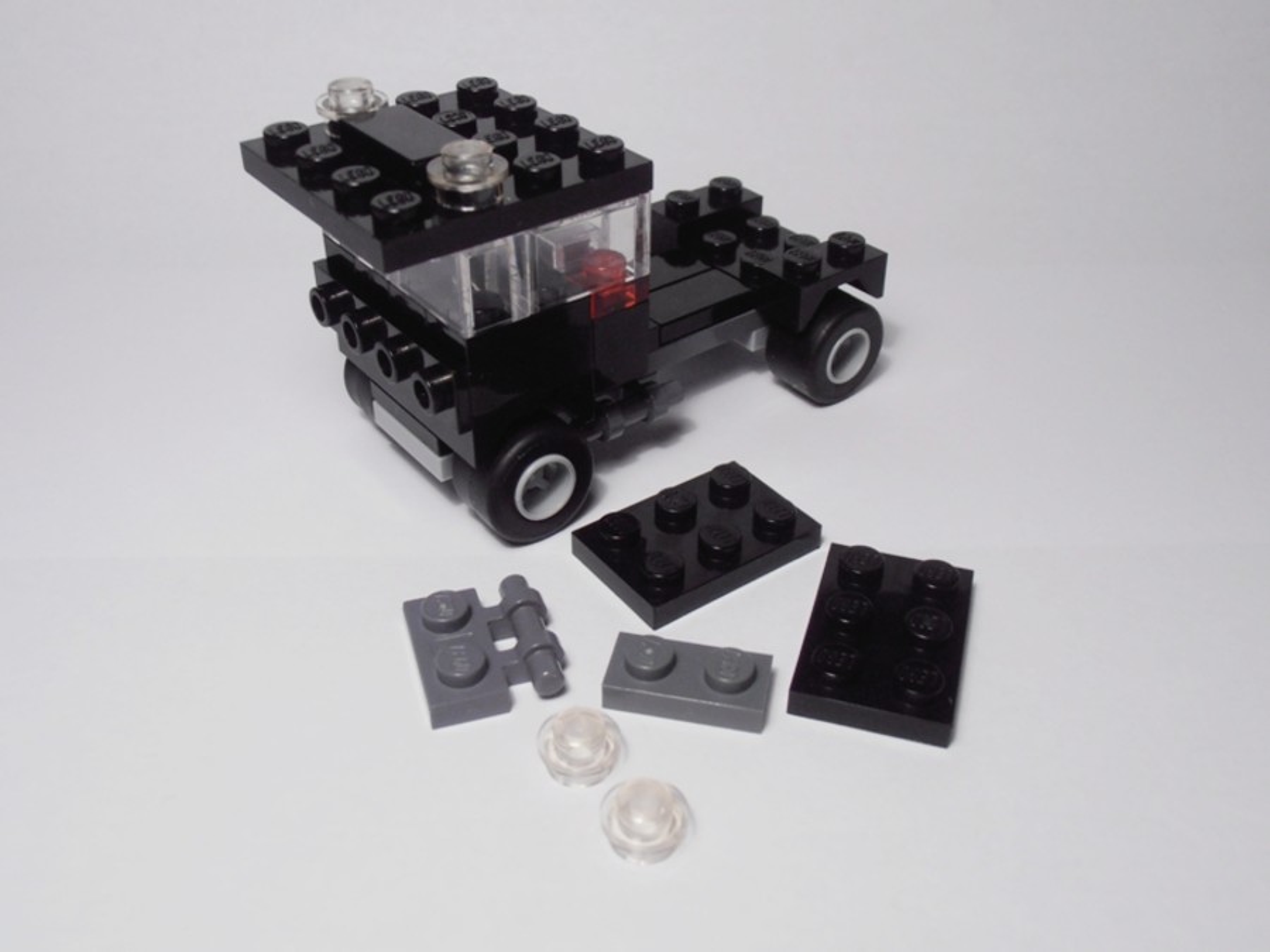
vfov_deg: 38.7
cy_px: 476
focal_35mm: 37
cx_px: 635
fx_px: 1357
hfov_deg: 50.1
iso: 80
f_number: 3.9
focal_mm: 6.61
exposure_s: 1/50
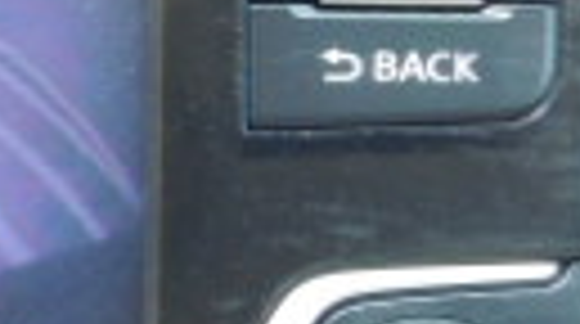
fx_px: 2993
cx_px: -477
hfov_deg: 10.4
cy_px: 22
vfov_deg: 6.2
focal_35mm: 195
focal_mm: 6.3
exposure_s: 1/50
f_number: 3.5
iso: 125
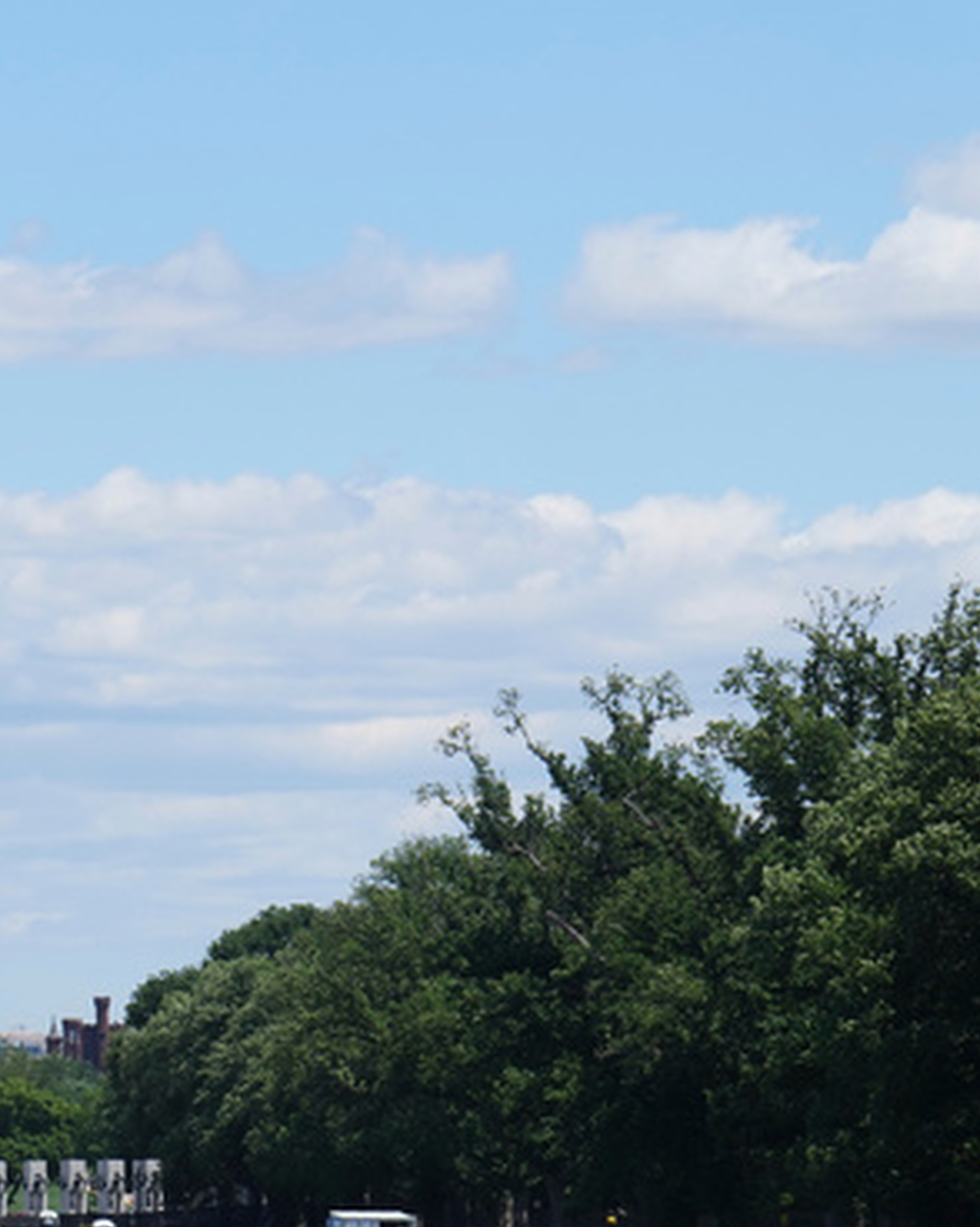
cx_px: -513
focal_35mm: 256
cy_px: 837
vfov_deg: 7.6
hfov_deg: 6.0
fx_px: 9289
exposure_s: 1/500
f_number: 10
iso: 250
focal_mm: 98
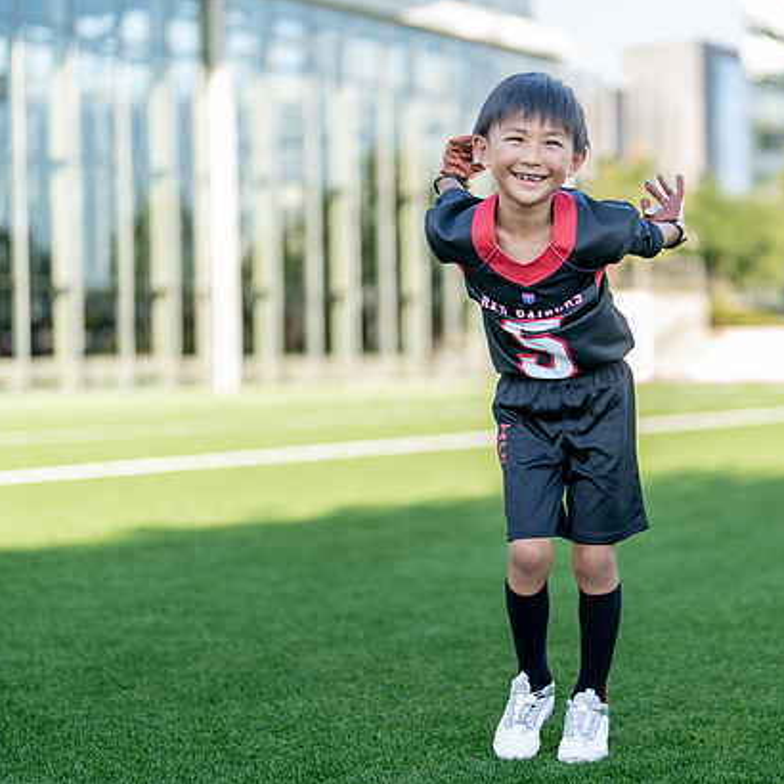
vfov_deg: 22.5
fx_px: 1973
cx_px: 537
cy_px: 394
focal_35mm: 77
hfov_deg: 22.4
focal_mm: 50
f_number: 1.2
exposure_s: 1/1250
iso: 100
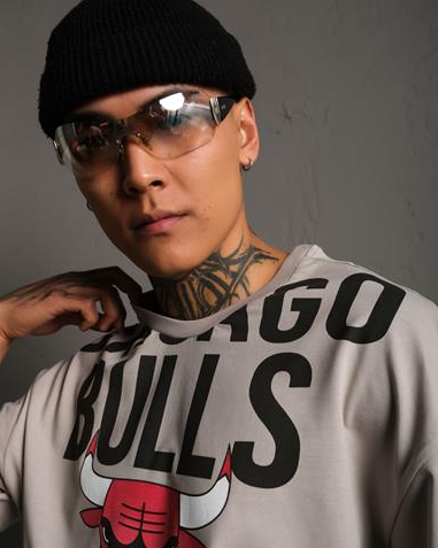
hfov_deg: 39.1
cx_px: 222
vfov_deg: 47.8
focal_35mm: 38
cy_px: 317
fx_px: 616
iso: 160
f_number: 5
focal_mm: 22.3
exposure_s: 1/160
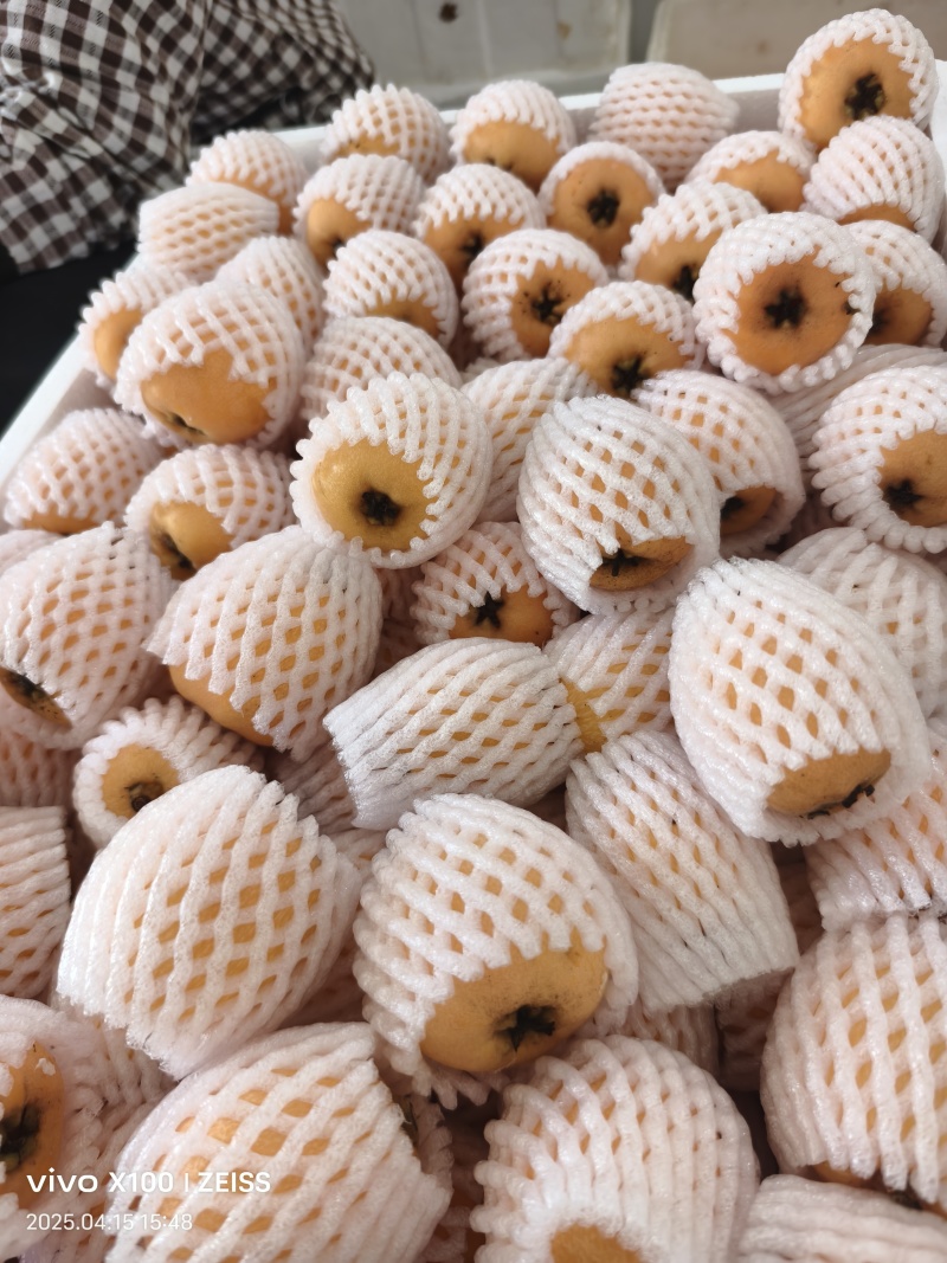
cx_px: 474
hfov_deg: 58.9
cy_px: 632
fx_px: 839
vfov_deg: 73.9
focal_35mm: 23
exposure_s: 1/100
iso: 275
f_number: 1.57
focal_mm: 5.6
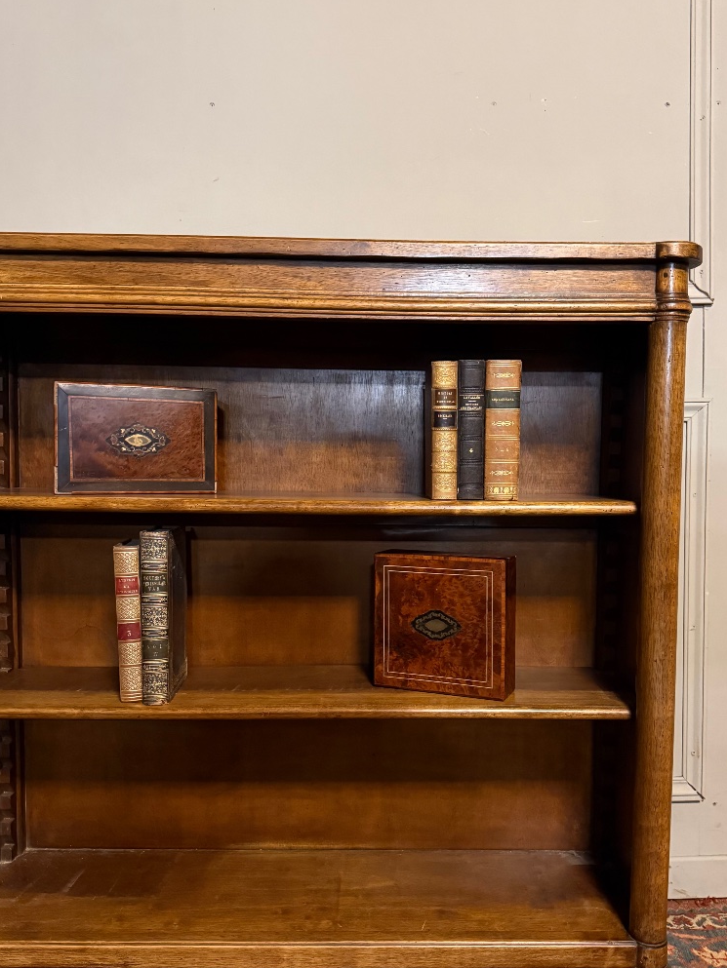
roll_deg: -0.1
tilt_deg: -2.8
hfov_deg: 48.1
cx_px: 420
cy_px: 511
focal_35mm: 29
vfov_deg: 61.6
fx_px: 812
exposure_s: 1/30
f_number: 1.78
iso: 1000
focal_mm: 6.76
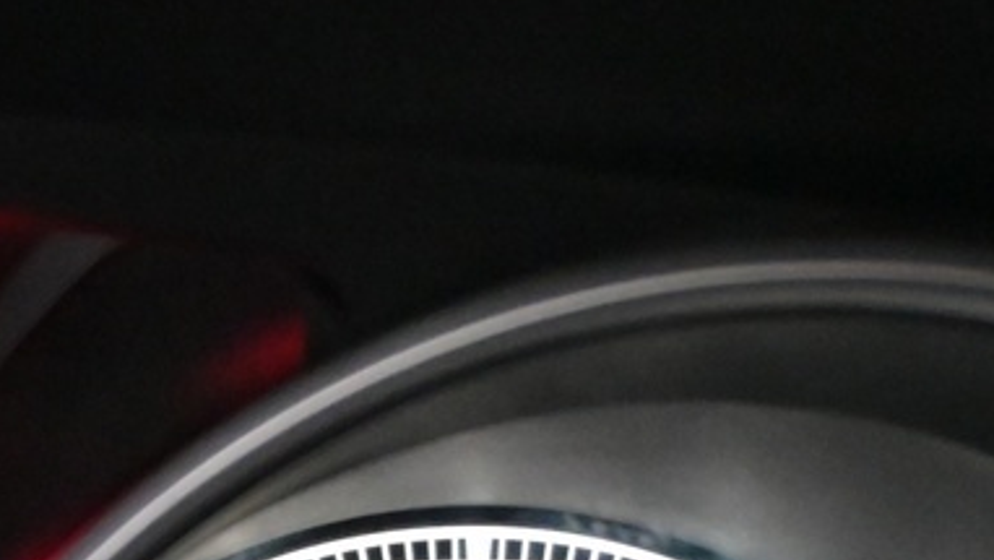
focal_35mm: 193
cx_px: -622
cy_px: 1089
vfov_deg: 6.1
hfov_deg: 10.6
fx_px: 5093
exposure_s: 1/50
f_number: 4.8
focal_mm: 29
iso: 4500
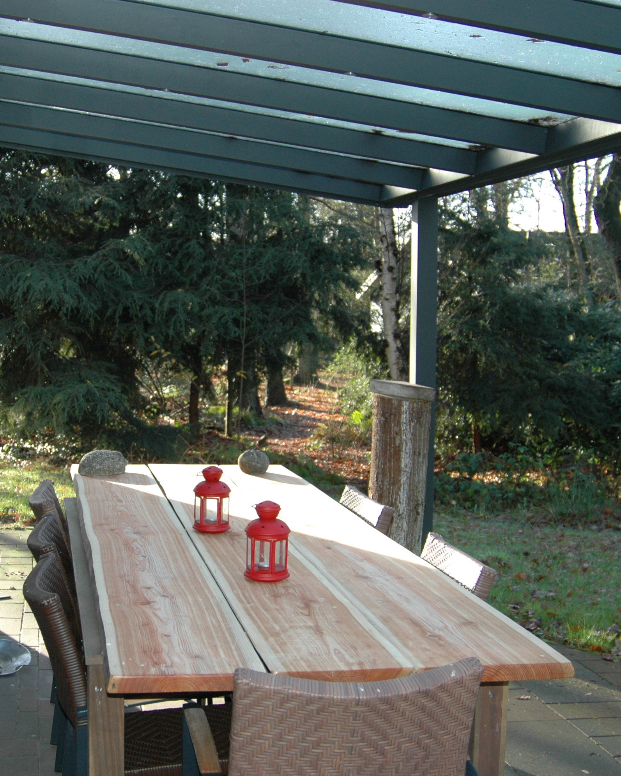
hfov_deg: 29.4
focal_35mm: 51
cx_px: 182
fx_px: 1172
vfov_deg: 36.7
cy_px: 388
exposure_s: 1/250
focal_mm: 24
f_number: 3.5
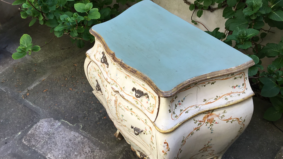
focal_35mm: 34
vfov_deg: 34.6
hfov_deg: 58.0
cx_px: 142
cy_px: 89
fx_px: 255
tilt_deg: -44.7
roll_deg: +1.5
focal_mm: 3.3
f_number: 2.4
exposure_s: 1/103
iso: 25
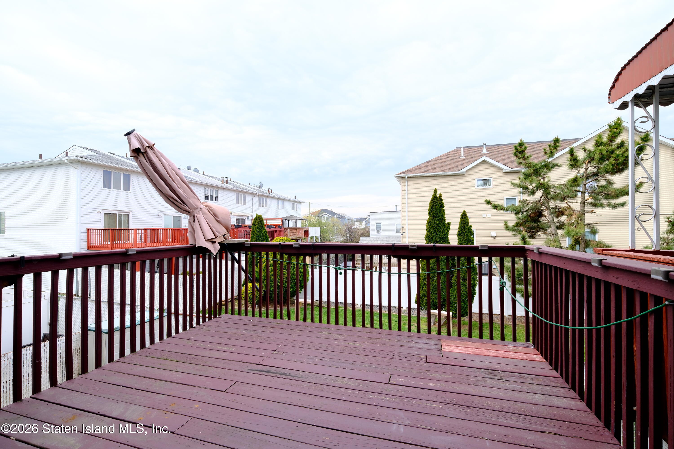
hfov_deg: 96.7
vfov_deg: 73.7
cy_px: 224
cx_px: 337
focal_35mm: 16
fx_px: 300
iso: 320
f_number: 6.4
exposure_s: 1/160
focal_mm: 10.5
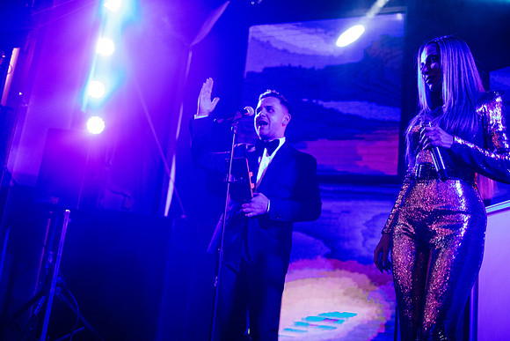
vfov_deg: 37.9
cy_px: 170
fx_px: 496
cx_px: 255
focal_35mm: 35
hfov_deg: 54.4
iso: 4000
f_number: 1.8
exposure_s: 1/250
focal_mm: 35
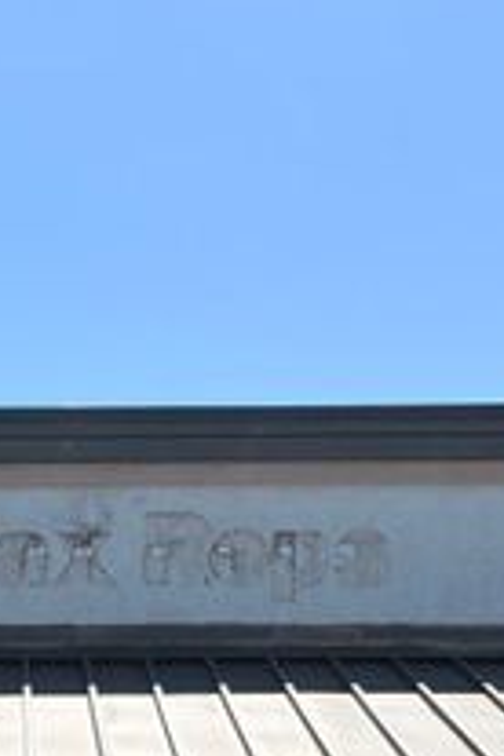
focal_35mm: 87
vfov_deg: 20.7
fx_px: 1827
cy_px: 1061
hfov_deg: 15.1
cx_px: -110
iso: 50
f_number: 1.6
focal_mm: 5.96
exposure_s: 1/2639
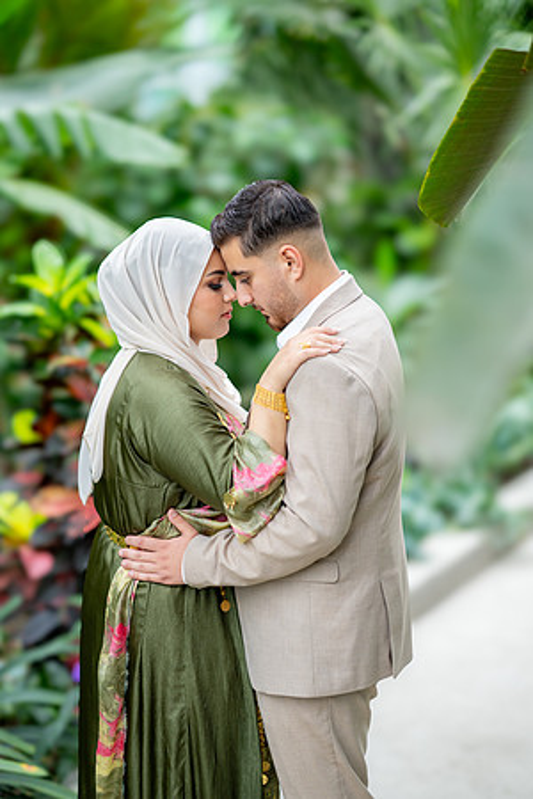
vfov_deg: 23.9
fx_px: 1888
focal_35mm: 85
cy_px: 400
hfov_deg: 16.1
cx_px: 266
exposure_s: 1/500
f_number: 1.4
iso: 100
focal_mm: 85
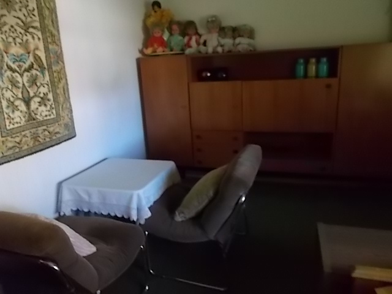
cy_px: 147
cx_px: 196
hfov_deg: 67.3
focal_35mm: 26
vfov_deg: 53.1
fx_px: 294
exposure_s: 1/8
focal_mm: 4.6
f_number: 3.2
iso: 400
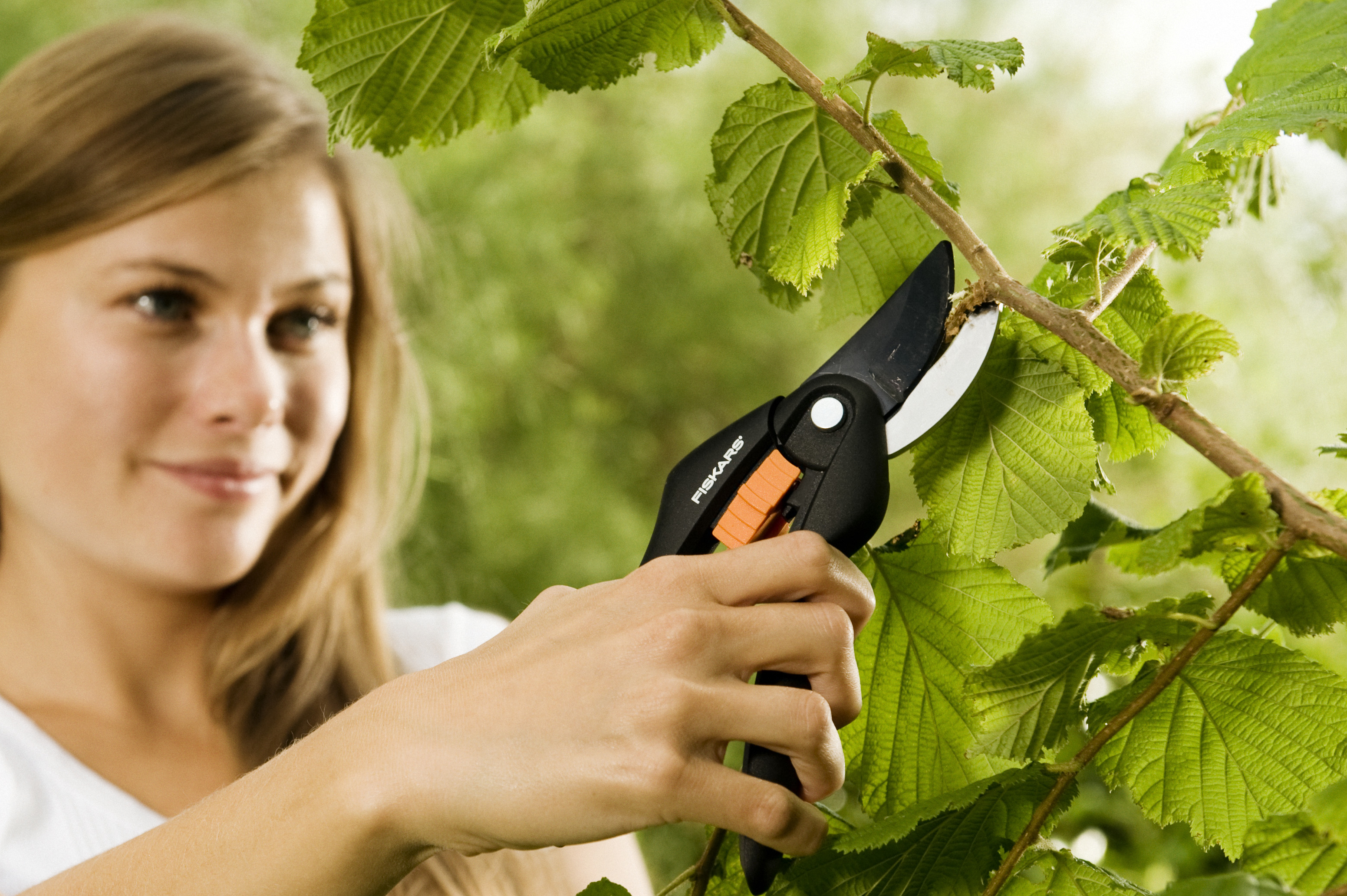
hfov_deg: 21.2
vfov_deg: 14.2
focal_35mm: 96
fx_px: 3590
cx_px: 534
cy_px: 563
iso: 200
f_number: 5.6
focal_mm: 70
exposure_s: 1/160
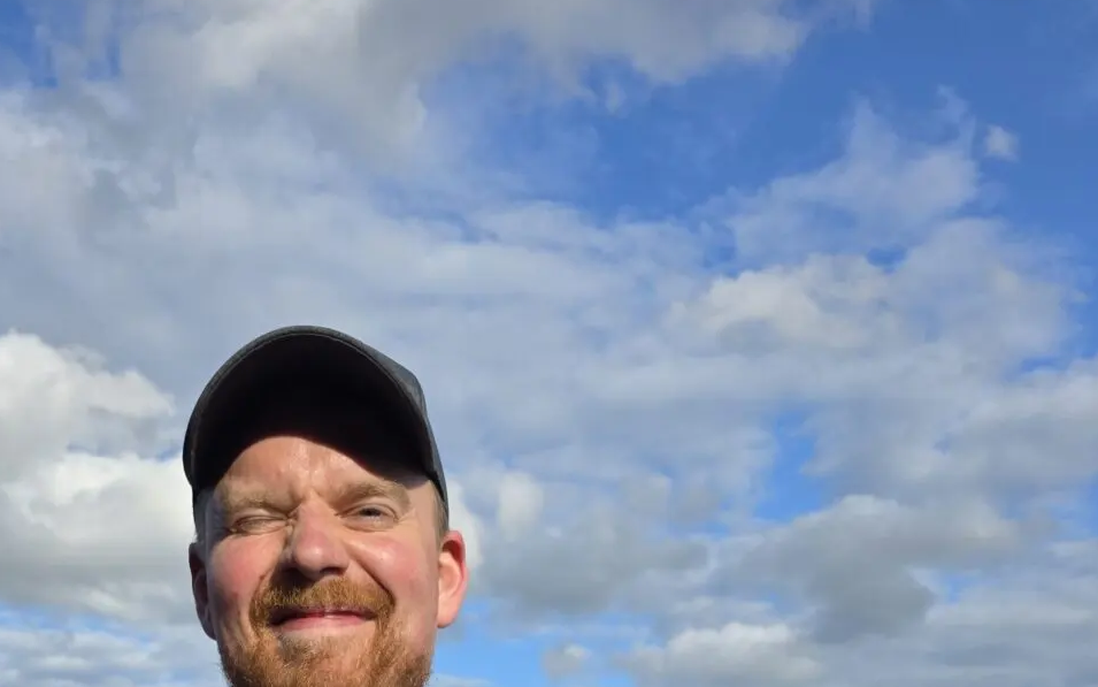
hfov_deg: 40.4
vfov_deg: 21.9
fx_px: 1466
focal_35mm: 49
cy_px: 1032
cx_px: 347
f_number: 1.7
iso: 80
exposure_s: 1/4539
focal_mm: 6.3
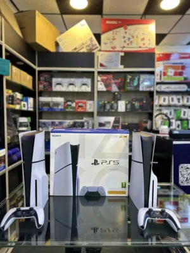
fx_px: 176
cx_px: 95
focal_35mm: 24
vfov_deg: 71.6
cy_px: 126
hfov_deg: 56.8
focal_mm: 6.86
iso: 100
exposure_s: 1/100
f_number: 1.78
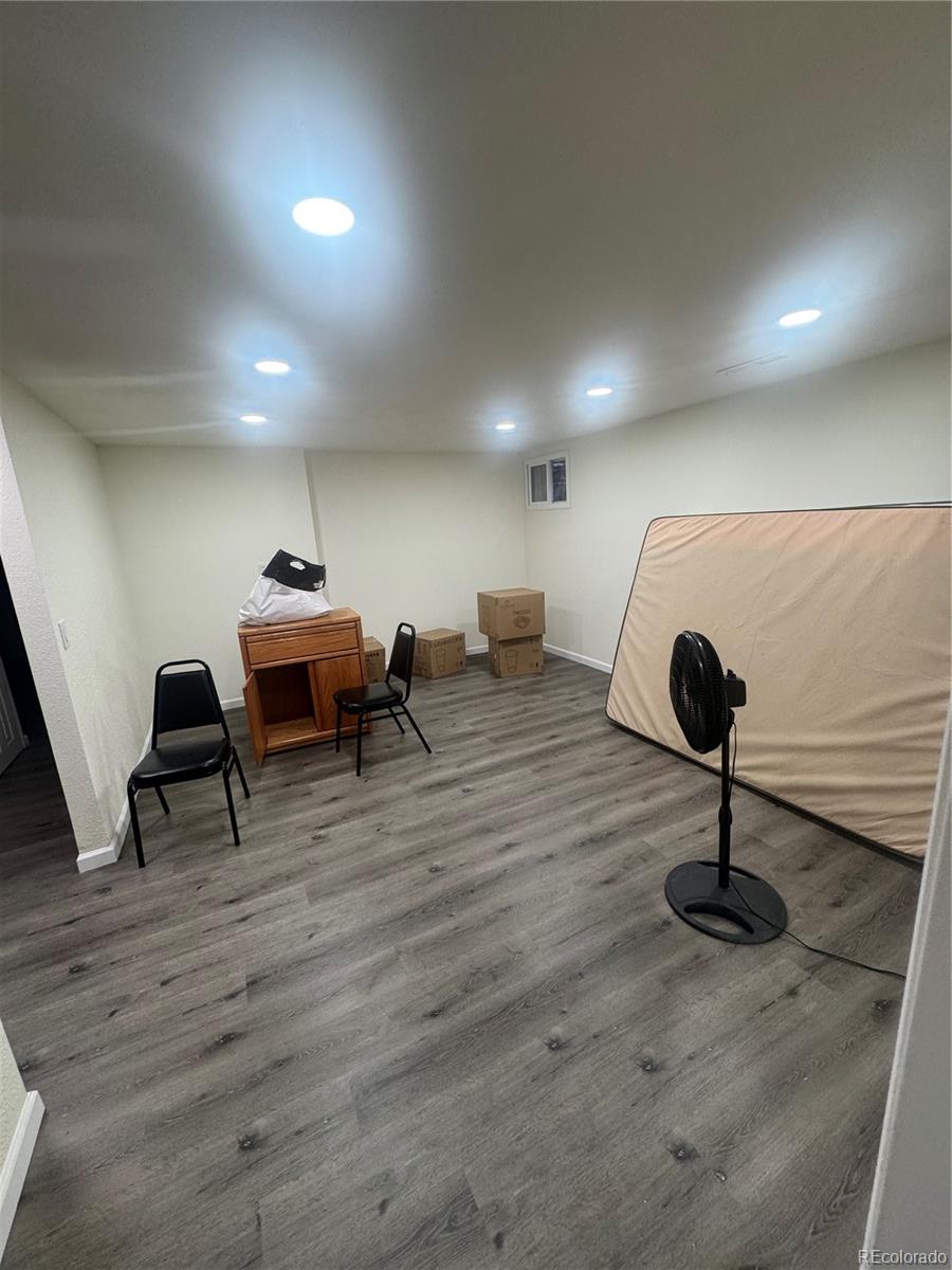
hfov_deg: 85.7
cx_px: 476
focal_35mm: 14
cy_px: 635
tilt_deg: -12.1
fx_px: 513
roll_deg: +3.0
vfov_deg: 102.1
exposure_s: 1/60
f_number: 2.2
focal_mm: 2.22
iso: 160
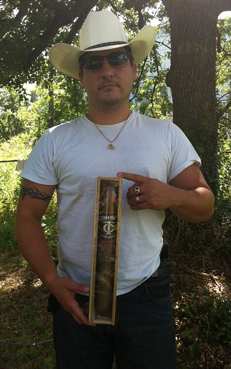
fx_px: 382
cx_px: 94
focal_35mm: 38
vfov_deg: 51.5
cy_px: 186
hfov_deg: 33.5
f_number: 2.8
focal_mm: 3.85
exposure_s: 1/195
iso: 80
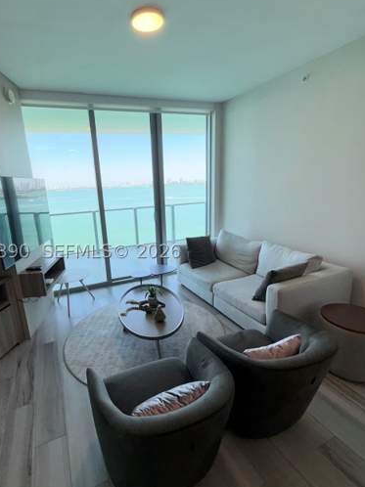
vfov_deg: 87.8
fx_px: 253
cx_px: 158
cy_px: 251
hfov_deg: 71.2
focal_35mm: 18
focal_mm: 2.22
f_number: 2.2
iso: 64
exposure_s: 1/151
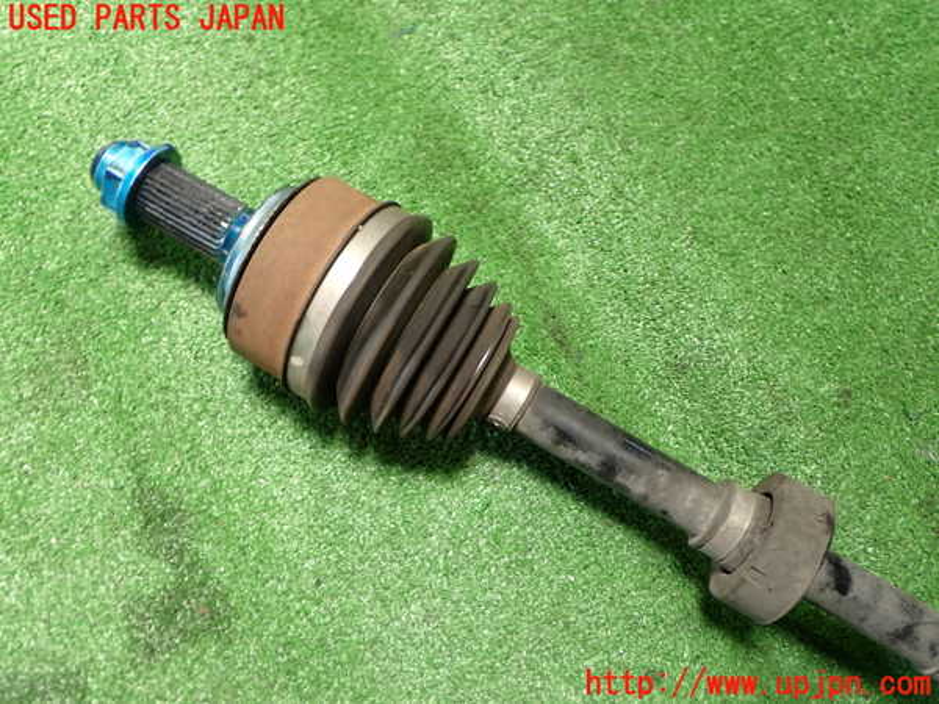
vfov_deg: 37.7
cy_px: 352
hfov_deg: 49.0
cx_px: 470
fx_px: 1031
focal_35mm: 38
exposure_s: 1/40
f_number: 2.7
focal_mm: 6.83
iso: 200
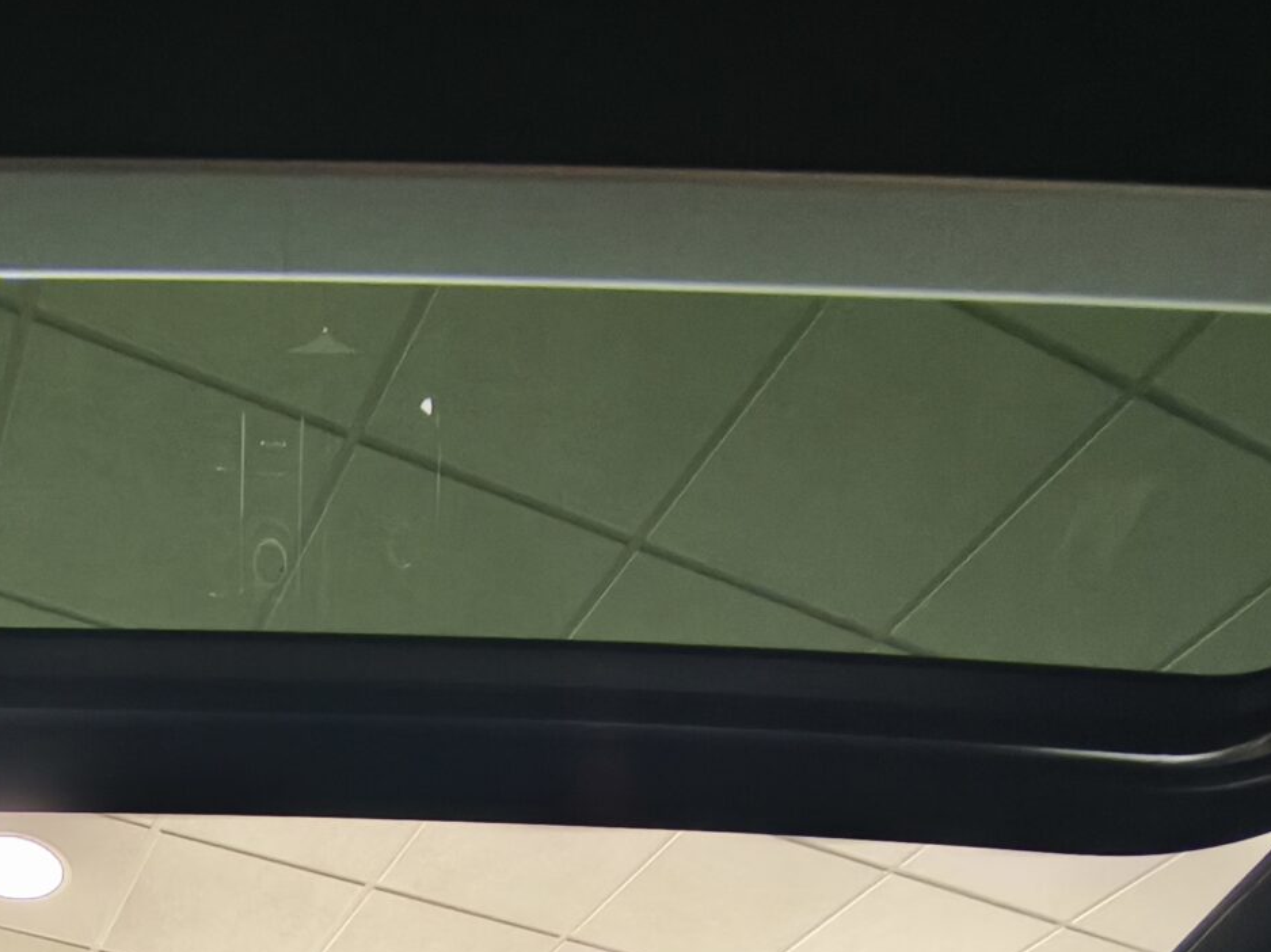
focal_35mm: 41
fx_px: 1505
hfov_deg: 43.8
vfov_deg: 28.2
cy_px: 1273
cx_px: 267
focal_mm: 1.91
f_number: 2.2
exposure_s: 1/33.3
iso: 500
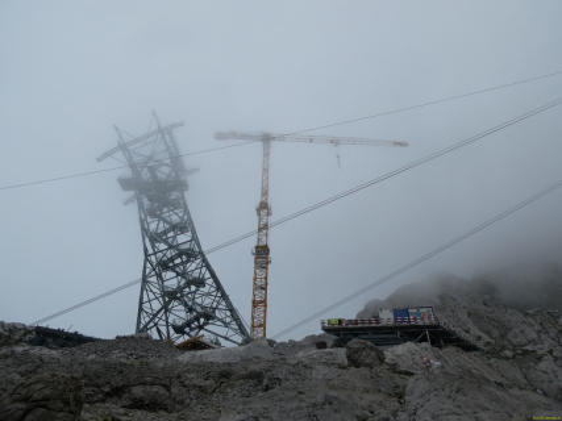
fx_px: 390
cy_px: 210
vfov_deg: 56.8
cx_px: 281
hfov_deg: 71.6
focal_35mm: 24
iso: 80
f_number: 4
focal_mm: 4.3
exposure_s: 1/800
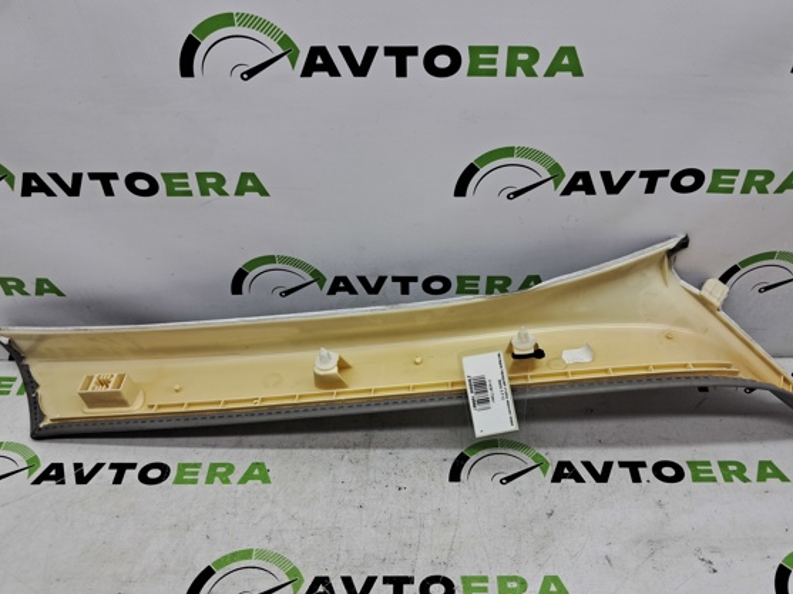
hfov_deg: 58.4
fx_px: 710
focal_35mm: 31
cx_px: 414
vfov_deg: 45.3
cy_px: 327
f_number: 1.8
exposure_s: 1/100
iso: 50
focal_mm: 4
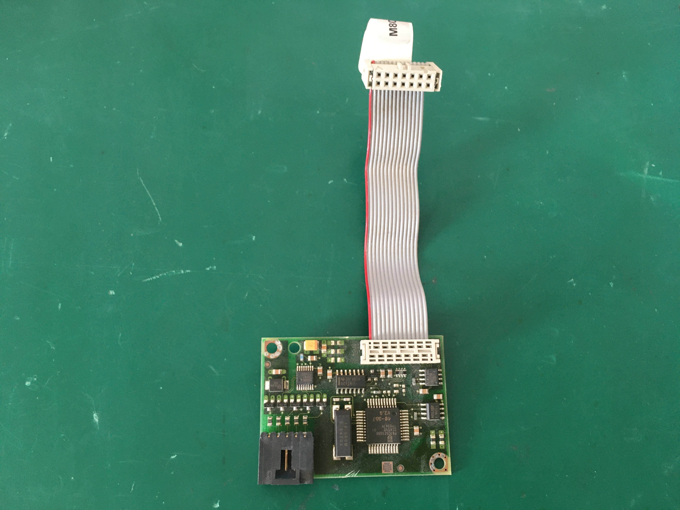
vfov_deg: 48.2
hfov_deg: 61.7
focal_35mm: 29
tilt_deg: -67.5
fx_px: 570
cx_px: 340
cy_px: 255
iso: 125
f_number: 2.2
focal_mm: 4.15
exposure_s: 1/33
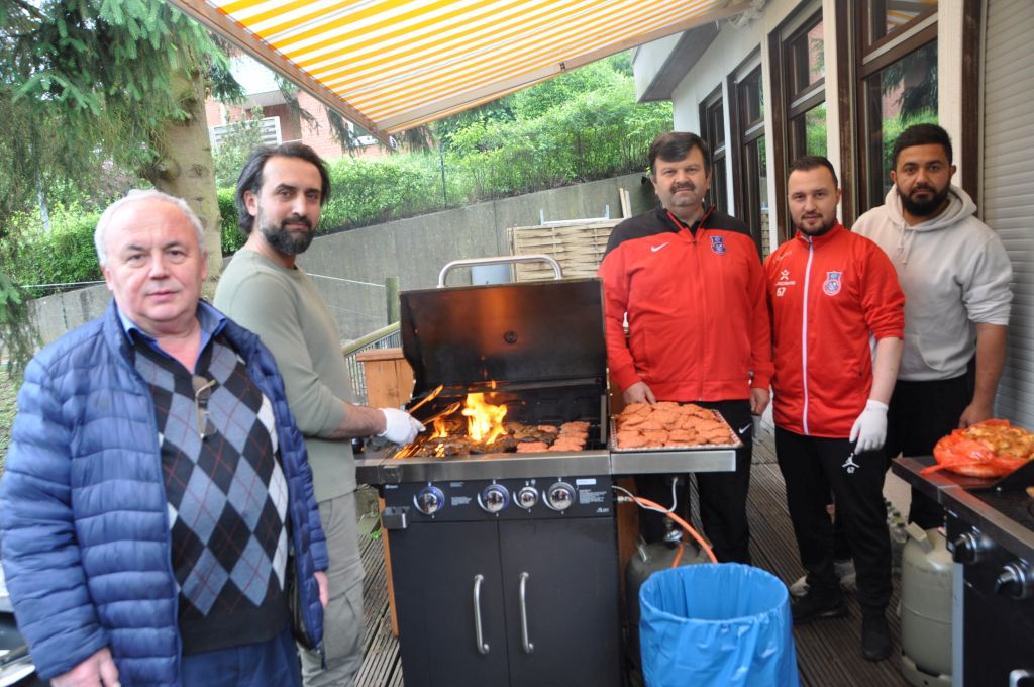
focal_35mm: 27
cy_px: 344
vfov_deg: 47.8
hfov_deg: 67.4
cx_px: 517
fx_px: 775
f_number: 4.5
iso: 400
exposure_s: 1/80
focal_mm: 18
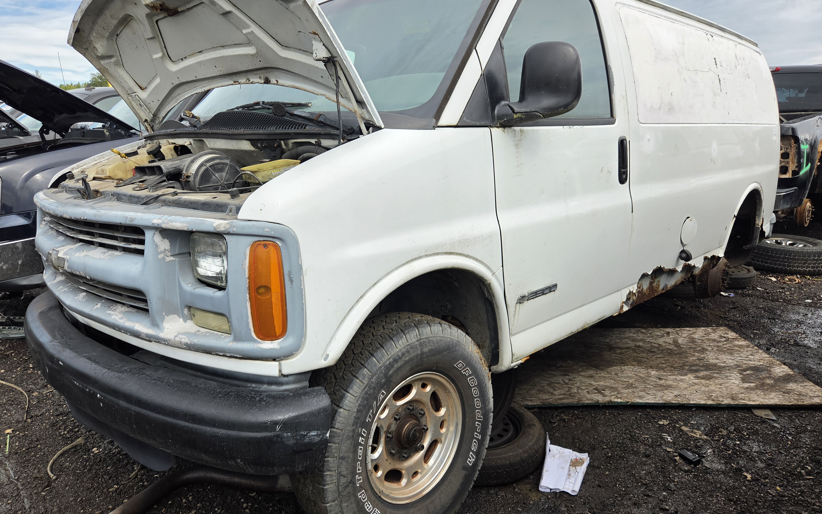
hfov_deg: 72.5
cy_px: 249
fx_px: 560
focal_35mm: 25
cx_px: 402
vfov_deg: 49.3
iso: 80
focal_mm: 5.4
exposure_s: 1/2430
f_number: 1.8
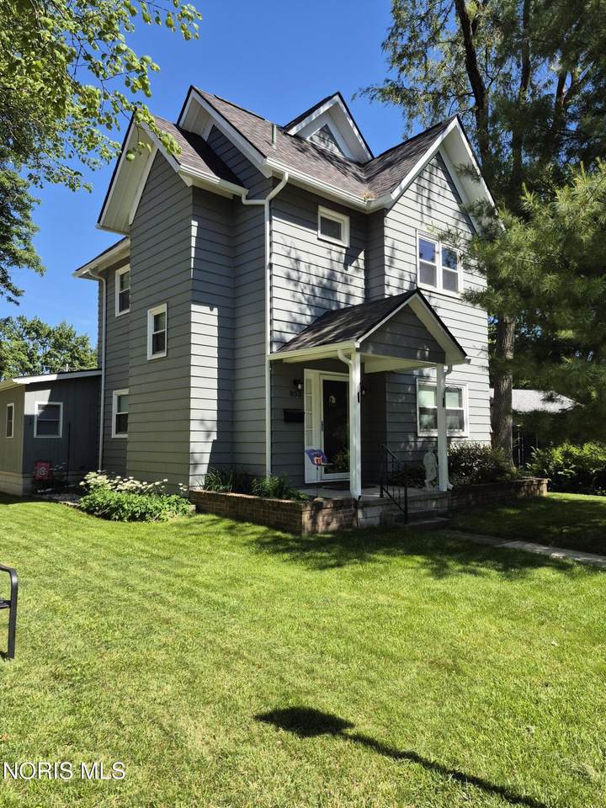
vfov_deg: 73.9
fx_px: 537
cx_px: 303
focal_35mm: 23
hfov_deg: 58.9
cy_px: 404
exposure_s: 1/1068
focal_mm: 5.4
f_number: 1.8
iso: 25
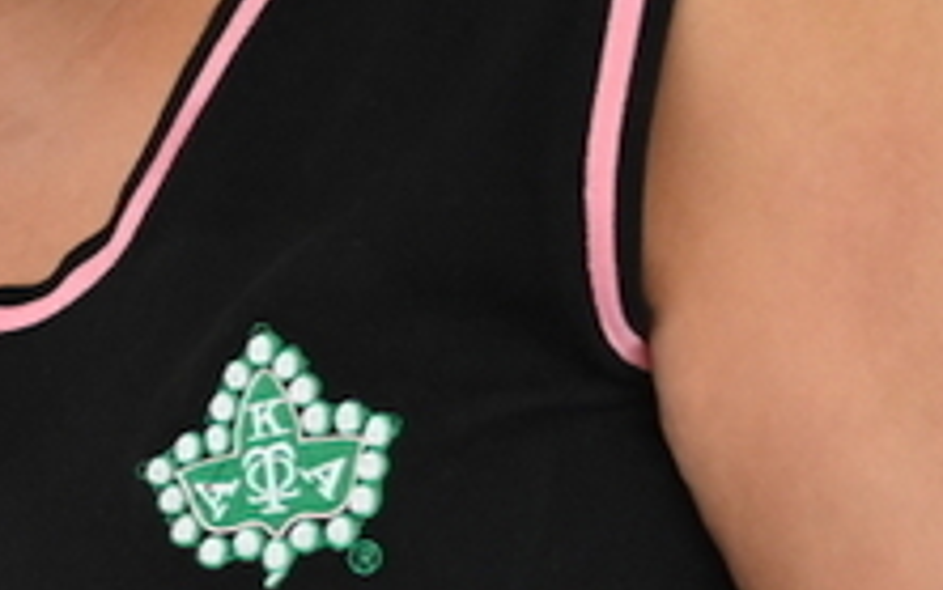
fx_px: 4705
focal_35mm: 183
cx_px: -484
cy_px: 301
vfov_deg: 7.2
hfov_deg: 11.0
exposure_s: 1/100
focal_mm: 39
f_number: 4
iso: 3200
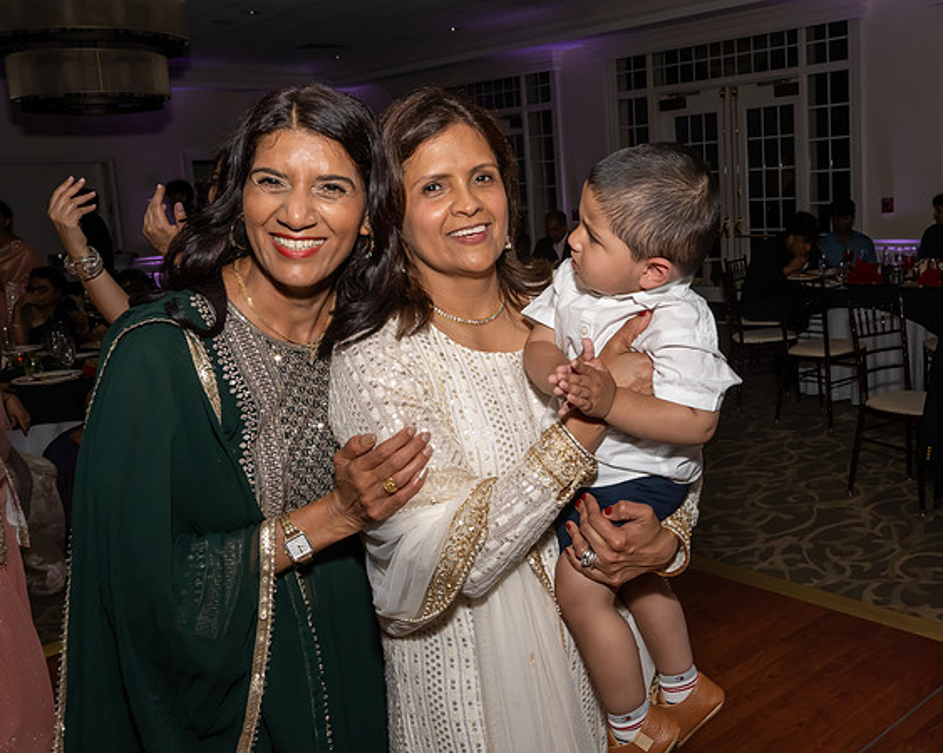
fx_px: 985
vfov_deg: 41.7
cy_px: 316
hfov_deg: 50.4
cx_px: 611
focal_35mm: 35
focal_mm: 18
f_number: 8
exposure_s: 1/250
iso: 640
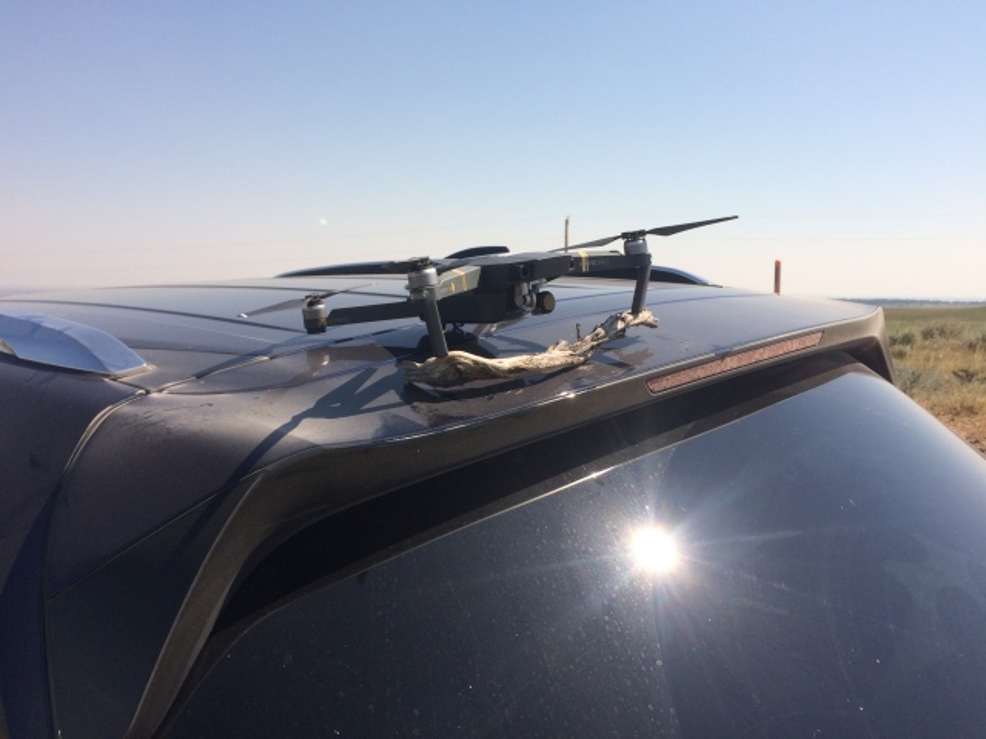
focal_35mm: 29
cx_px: 493
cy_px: 370
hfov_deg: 61.7
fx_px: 826
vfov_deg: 48.2
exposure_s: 1/331
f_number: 2.2
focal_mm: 4.15
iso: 32
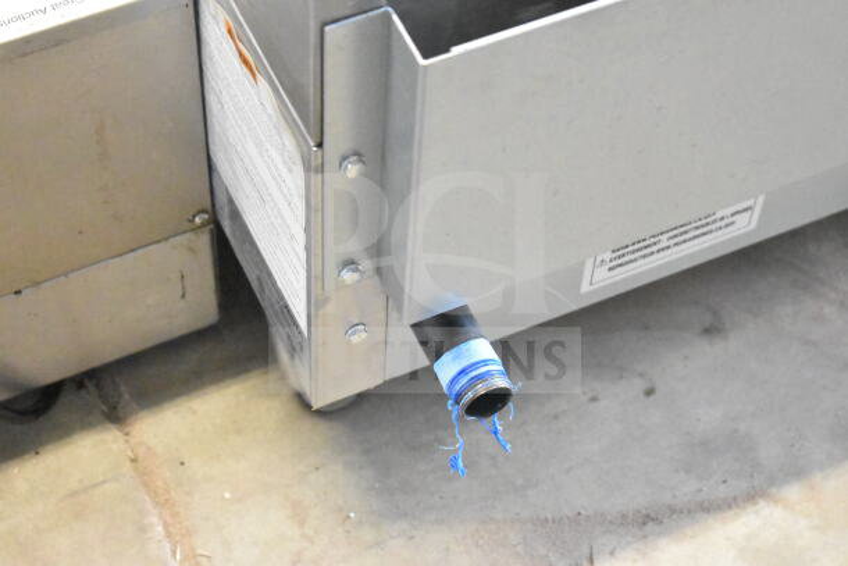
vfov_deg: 16.6
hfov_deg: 24.6
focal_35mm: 82
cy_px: 283
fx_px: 1944
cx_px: 424
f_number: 5.6
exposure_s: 1/100
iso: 20000
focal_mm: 55
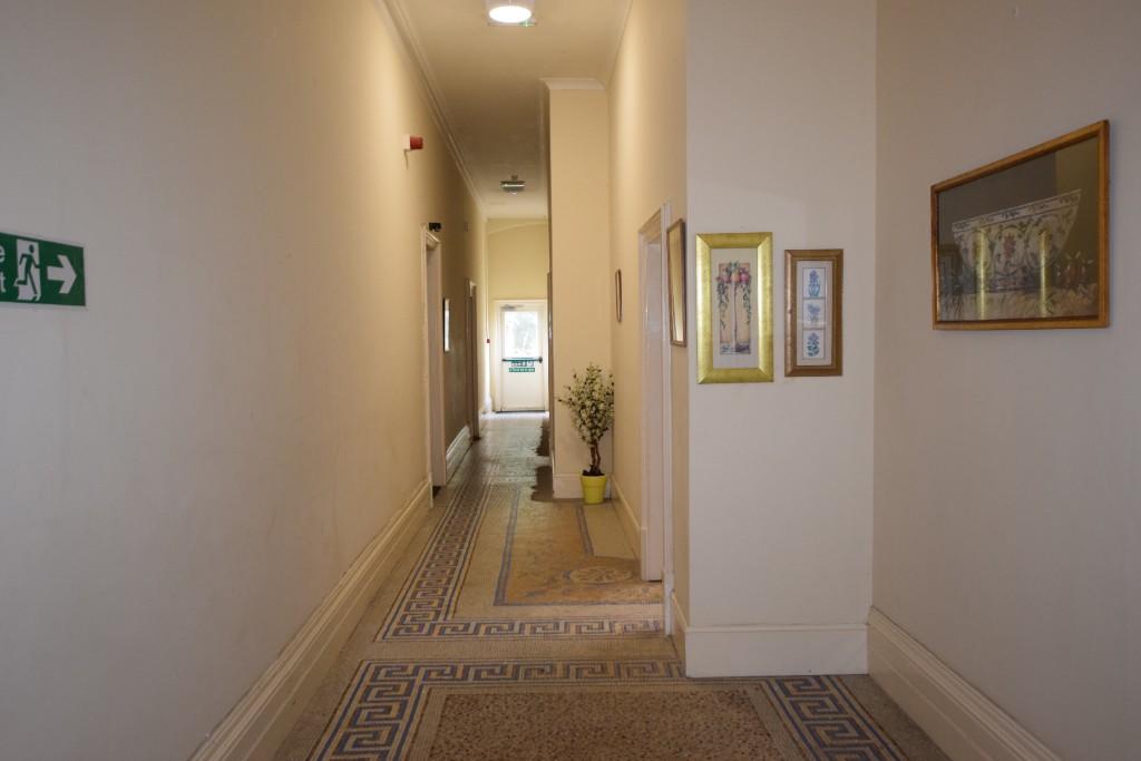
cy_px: 380
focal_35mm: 30
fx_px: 951
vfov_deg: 43.6
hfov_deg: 61.9
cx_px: 570
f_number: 3.5
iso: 900
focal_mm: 20
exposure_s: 1/60
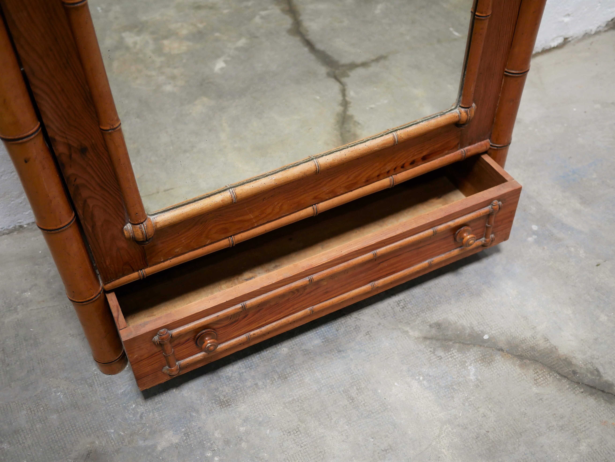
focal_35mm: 40
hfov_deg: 46.8
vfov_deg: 36.0
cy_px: 231
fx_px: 711
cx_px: 308
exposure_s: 1/60
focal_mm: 20
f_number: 1.7
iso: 500
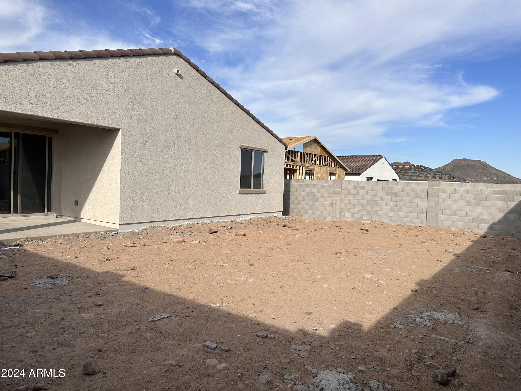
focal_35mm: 24
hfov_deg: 71.6
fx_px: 361
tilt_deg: -3.1
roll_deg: -2.4
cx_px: 260
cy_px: 196
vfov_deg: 56.8
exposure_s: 1/5848
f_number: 1.78
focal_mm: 6.86
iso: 80
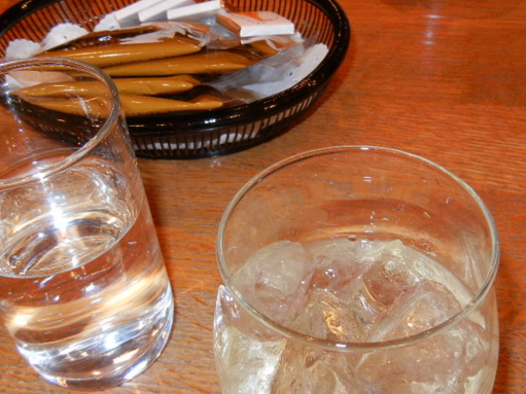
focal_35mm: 47
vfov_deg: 30.7
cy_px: 250
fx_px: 714
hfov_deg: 40.4
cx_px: 235
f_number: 3.5
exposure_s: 1/30
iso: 200
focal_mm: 5.4
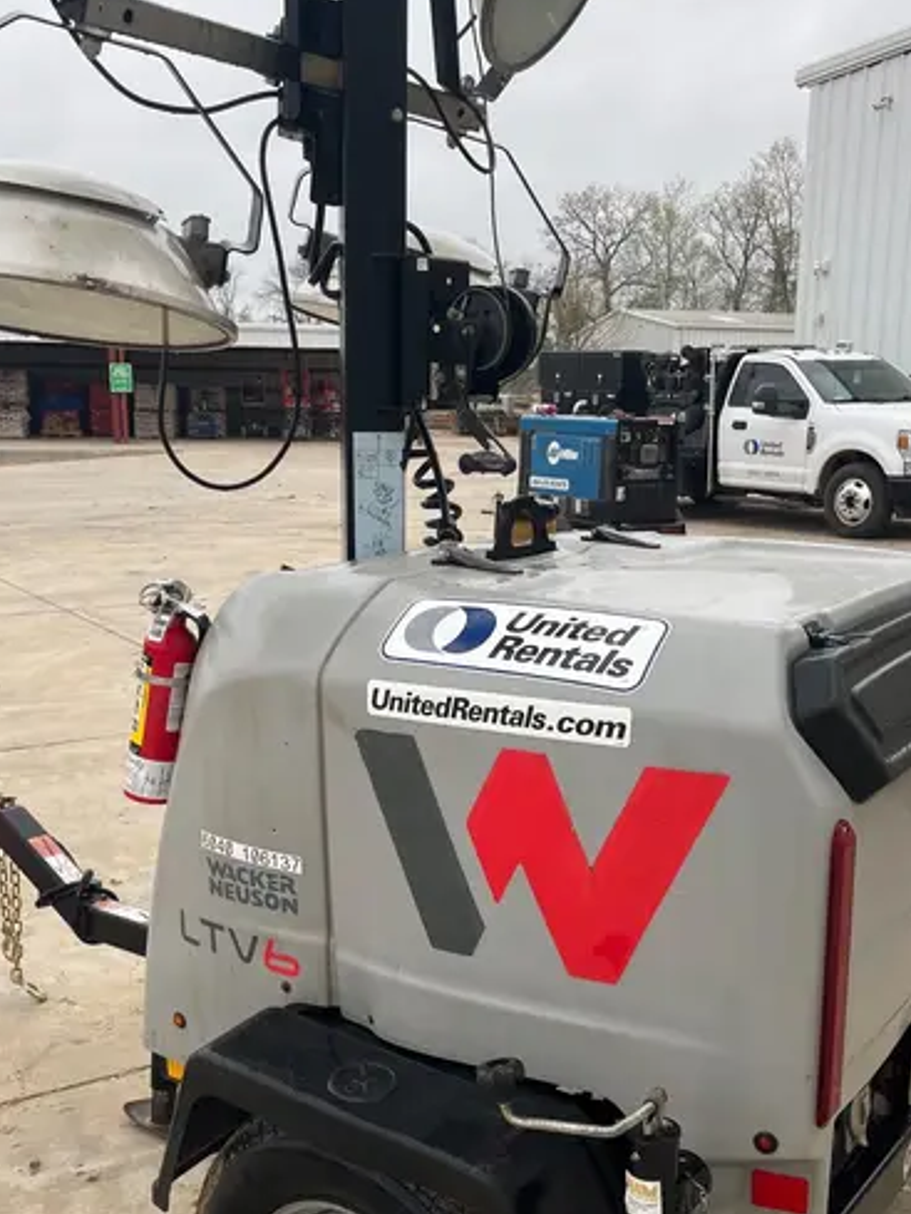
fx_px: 1368
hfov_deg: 36.8
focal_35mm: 39
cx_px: 524
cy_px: 763
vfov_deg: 47.4
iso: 50
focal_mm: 5.1
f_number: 1.6
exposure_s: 1/718
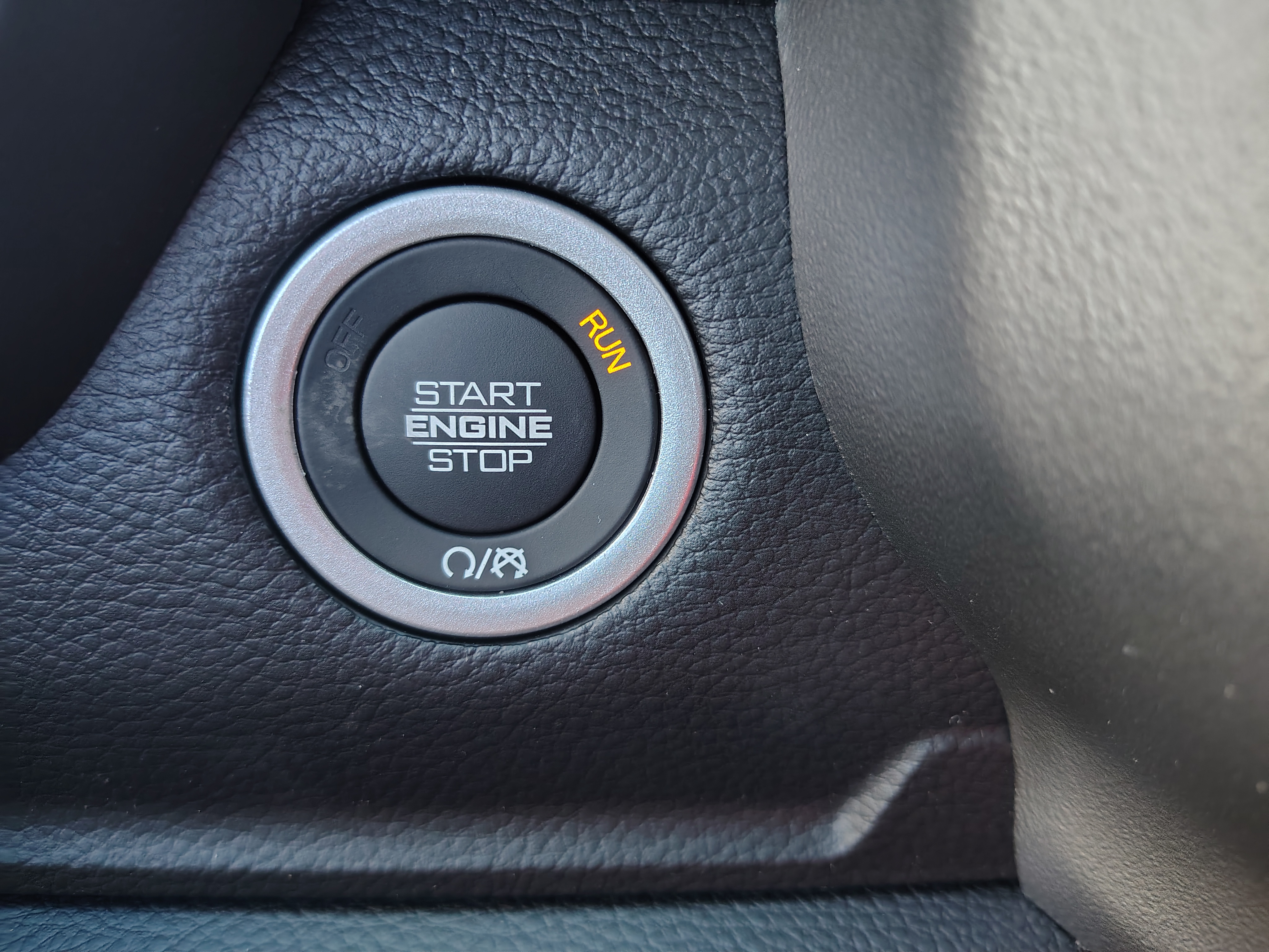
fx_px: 880
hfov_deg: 71.6
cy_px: 476
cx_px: 634
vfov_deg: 56.8
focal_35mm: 24
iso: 800
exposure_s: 1/61.8
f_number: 1.8
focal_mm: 5.56
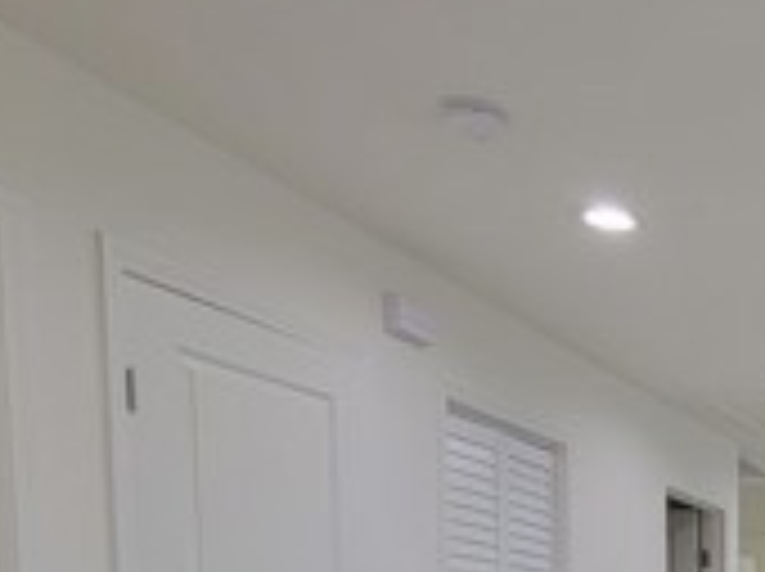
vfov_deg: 24.5
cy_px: 802
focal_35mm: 49
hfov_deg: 29.4
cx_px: 1048
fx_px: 1081
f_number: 2.2
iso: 100
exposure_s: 1/60
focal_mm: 2.2
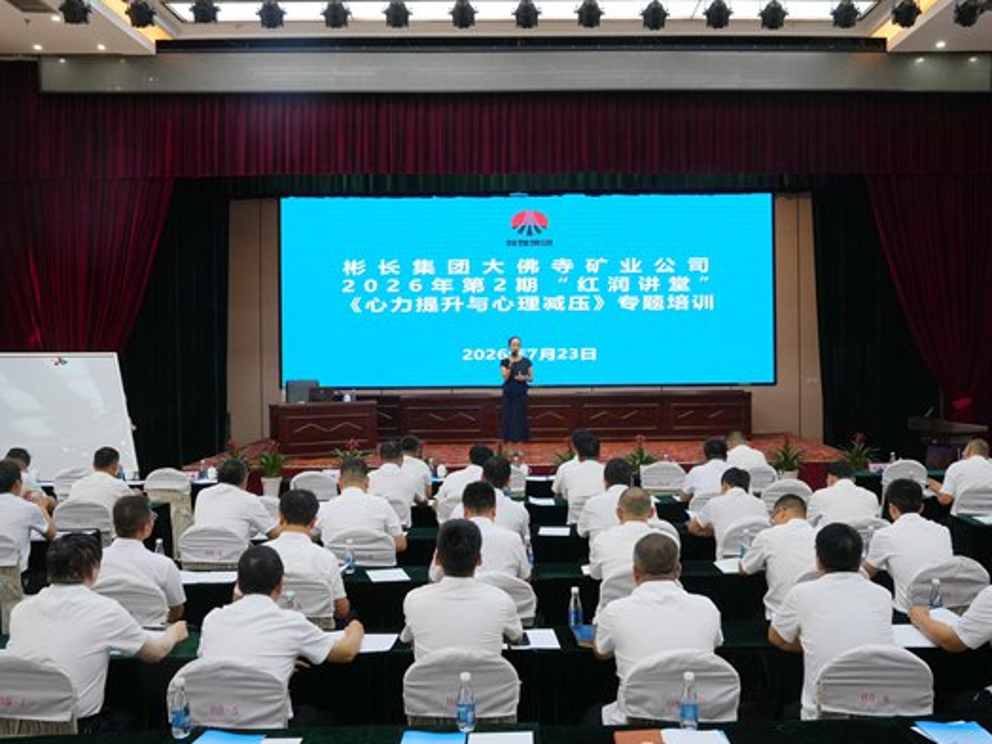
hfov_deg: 55.3
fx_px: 946
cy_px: 371
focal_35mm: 33
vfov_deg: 42.9
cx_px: 534
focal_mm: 30
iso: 2000
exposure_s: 1/80
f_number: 10
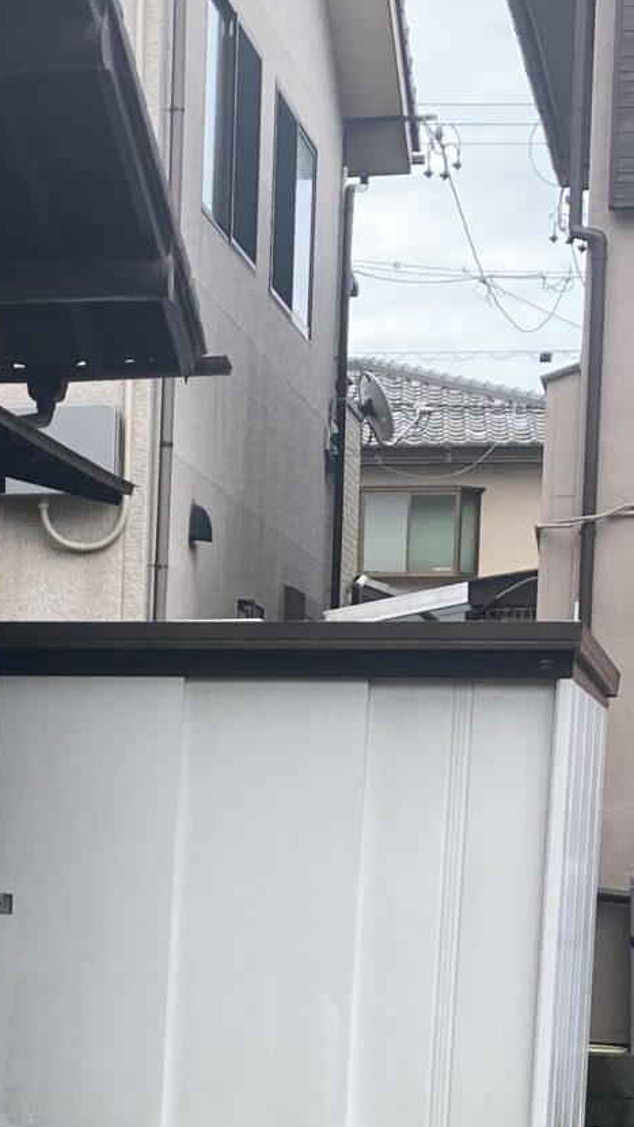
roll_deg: -1.4
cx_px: -212
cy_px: 1092
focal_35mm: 94
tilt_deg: -4.0
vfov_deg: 22.0
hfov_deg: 12.4
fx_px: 2811
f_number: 1.8
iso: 20
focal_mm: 3.99
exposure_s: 1/521
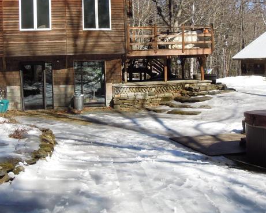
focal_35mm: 52
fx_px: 409
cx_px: 111
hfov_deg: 35.9
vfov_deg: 28.5
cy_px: 42
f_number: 3.5
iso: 160
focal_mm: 4.3
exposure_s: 1/1250
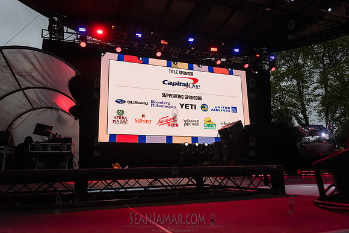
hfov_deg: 67.4
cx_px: 174
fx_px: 262
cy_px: 116
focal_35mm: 27
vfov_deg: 48.0
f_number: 3.5
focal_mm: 27
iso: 5000
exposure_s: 1/4000
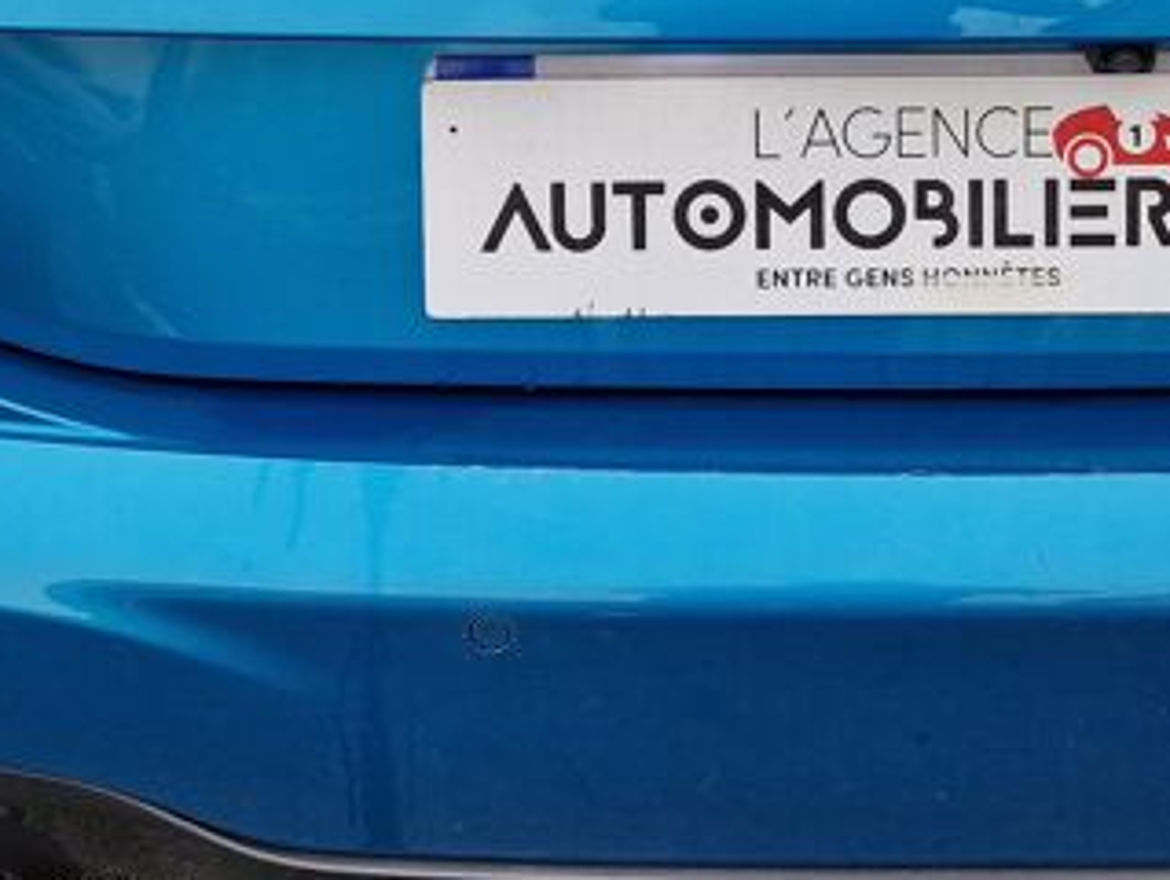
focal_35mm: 72
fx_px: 2436
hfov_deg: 26.7
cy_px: -77
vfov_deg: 19.6
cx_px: 858
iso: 50
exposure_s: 1/180
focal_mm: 5.4
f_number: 1.8
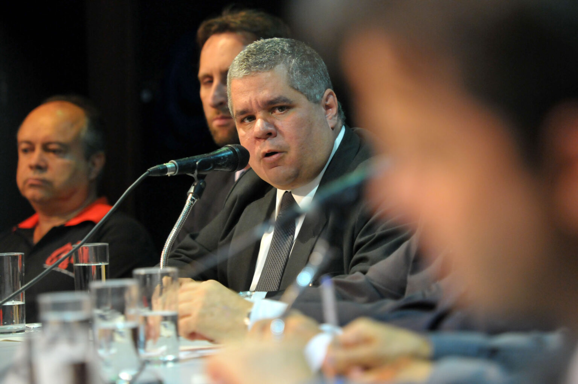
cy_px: 192
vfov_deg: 6.8
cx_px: 289
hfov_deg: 10.2
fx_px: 3247
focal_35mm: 202
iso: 1250
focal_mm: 135
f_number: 2.8
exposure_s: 1/100
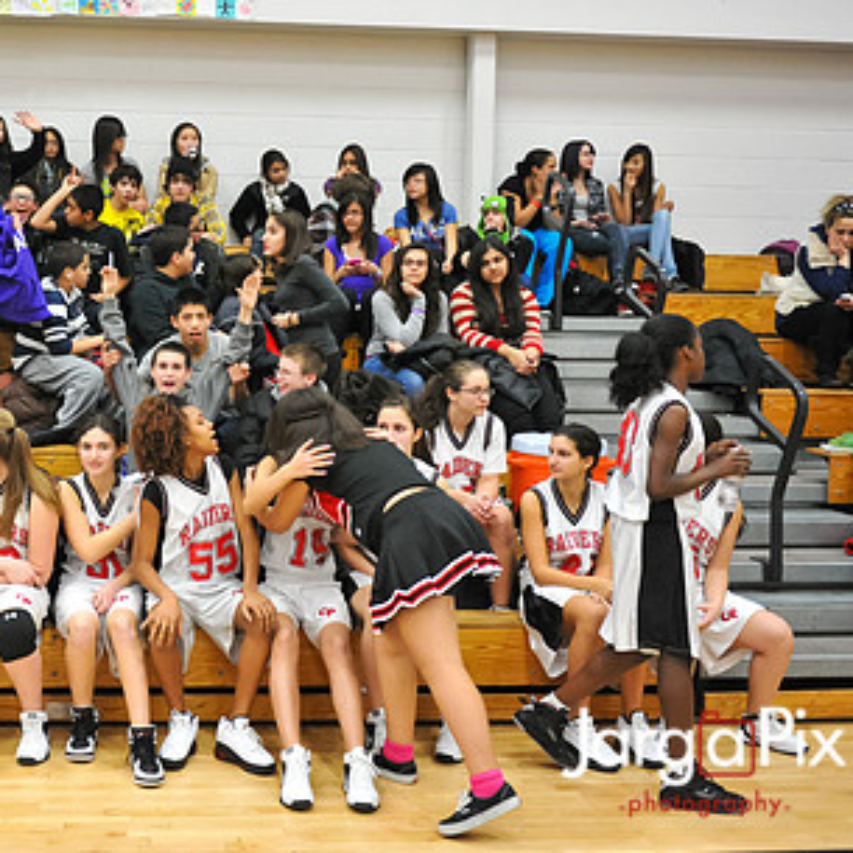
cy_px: 316
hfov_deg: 32.8
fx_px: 1394
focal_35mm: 50
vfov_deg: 33.8
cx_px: 131
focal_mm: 31
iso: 5000
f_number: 2.8
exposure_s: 1/500
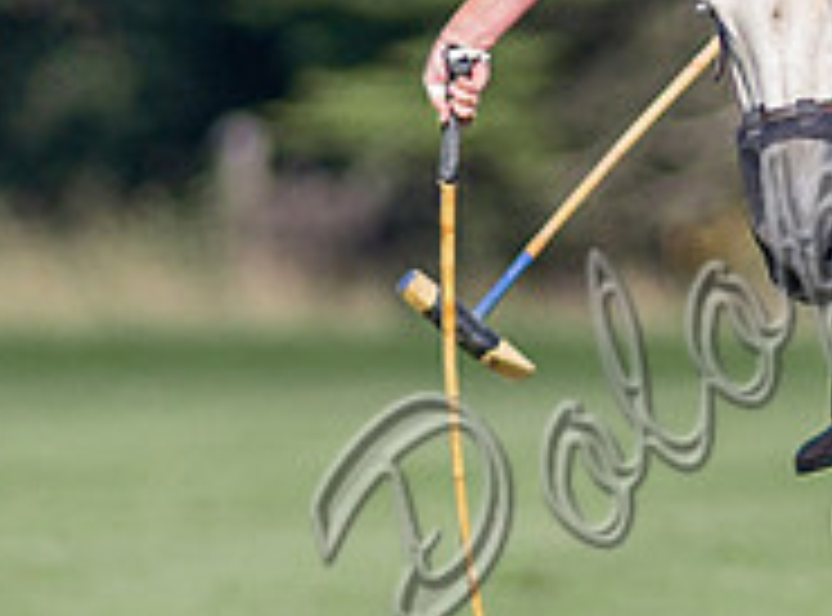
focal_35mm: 2972
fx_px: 71109
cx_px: 825
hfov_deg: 0.7
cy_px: -110
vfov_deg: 0.5
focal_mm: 300
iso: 160
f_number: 3.2
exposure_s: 1/2500
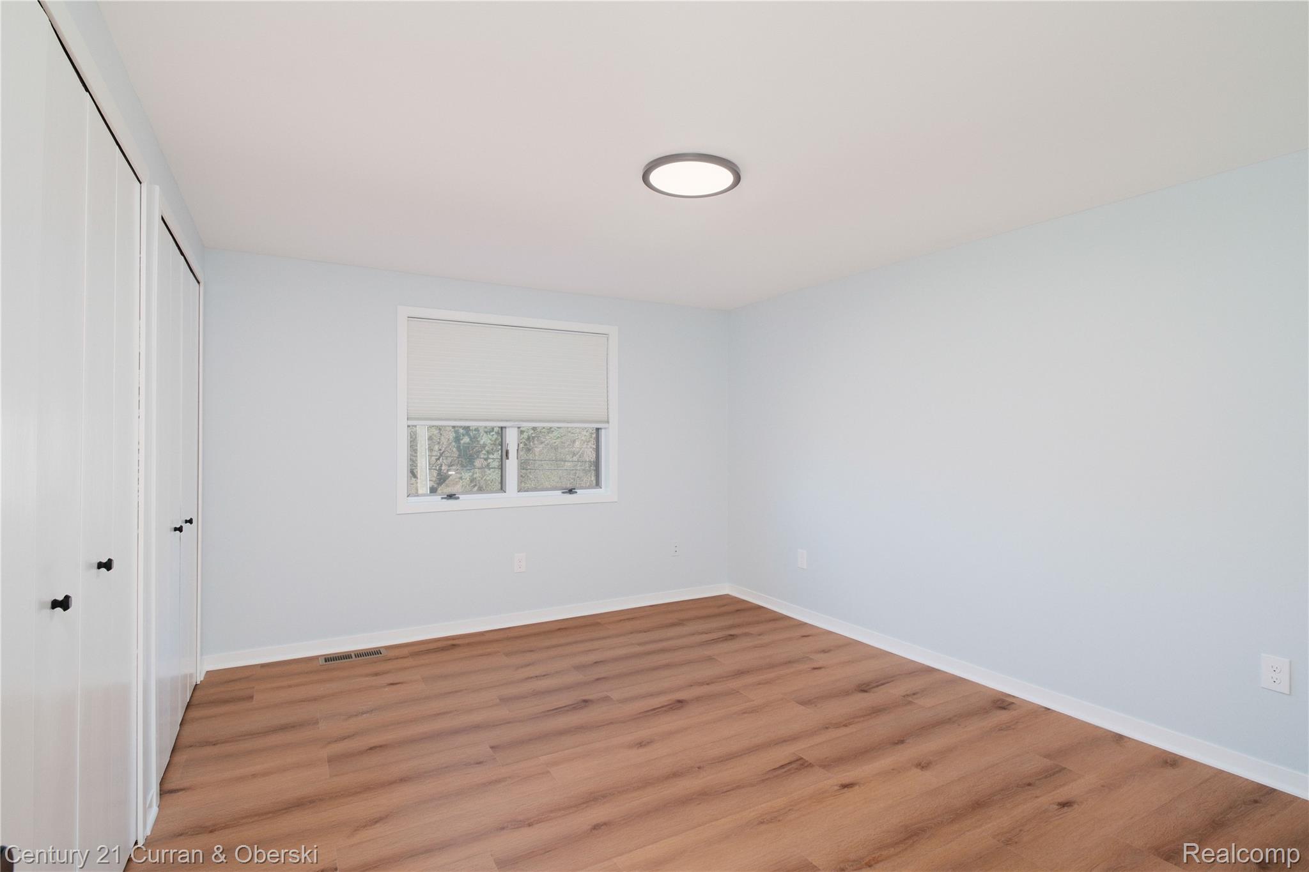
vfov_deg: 67.4
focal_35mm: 18
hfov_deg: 90.0
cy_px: 436
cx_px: 654
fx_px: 654
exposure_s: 1/250
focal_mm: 11.9
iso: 800
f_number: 7.1
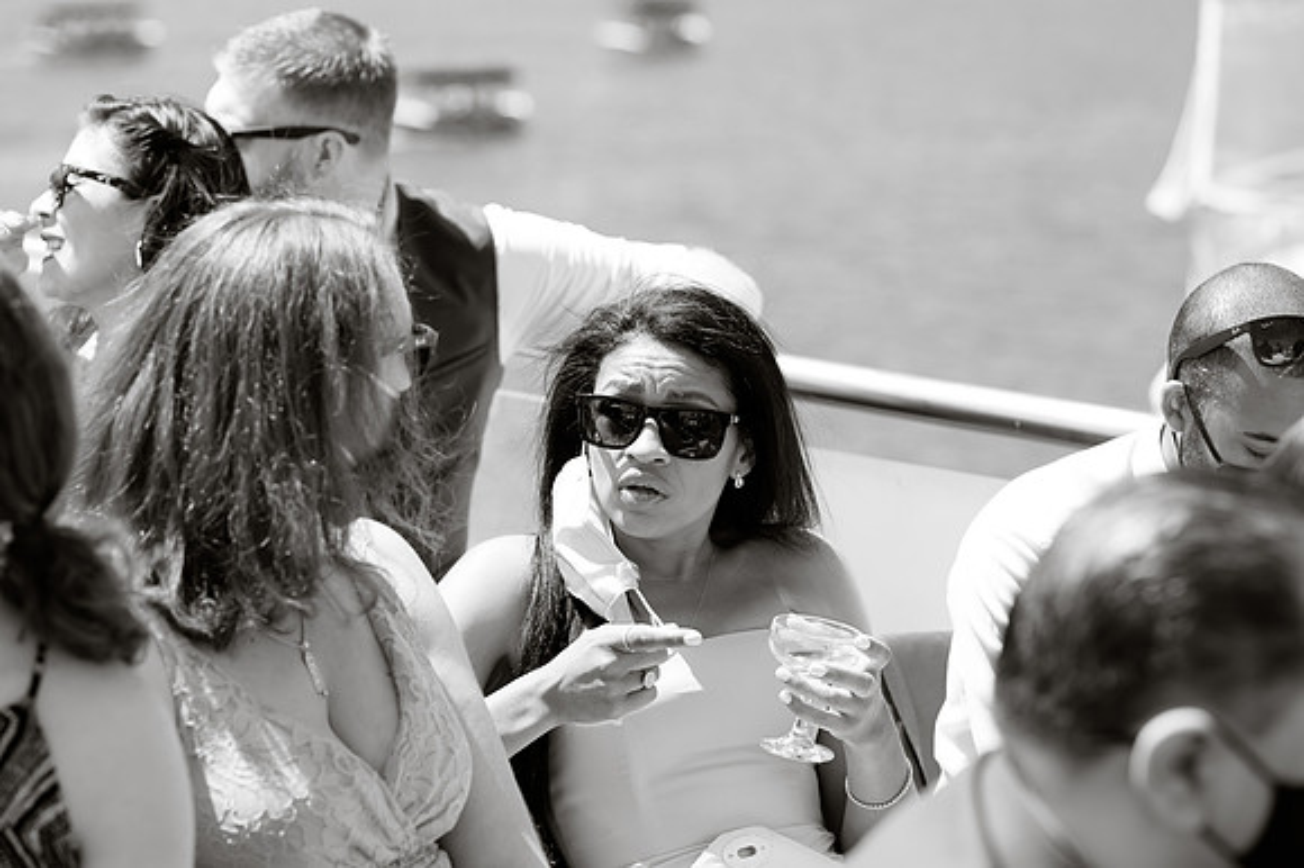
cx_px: 652
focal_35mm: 115
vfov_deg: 11.9
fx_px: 4163
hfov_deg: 17.8
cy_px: 434
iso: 160
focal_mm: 115
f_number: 4.5
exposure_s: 1/500
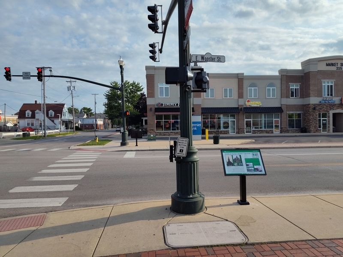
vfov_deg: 58.9
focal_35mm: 23
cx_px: 172
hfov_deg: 73.9
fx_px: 228
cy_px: 128
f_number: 1.8
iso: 100
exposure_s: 1/1967
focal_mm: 5.56
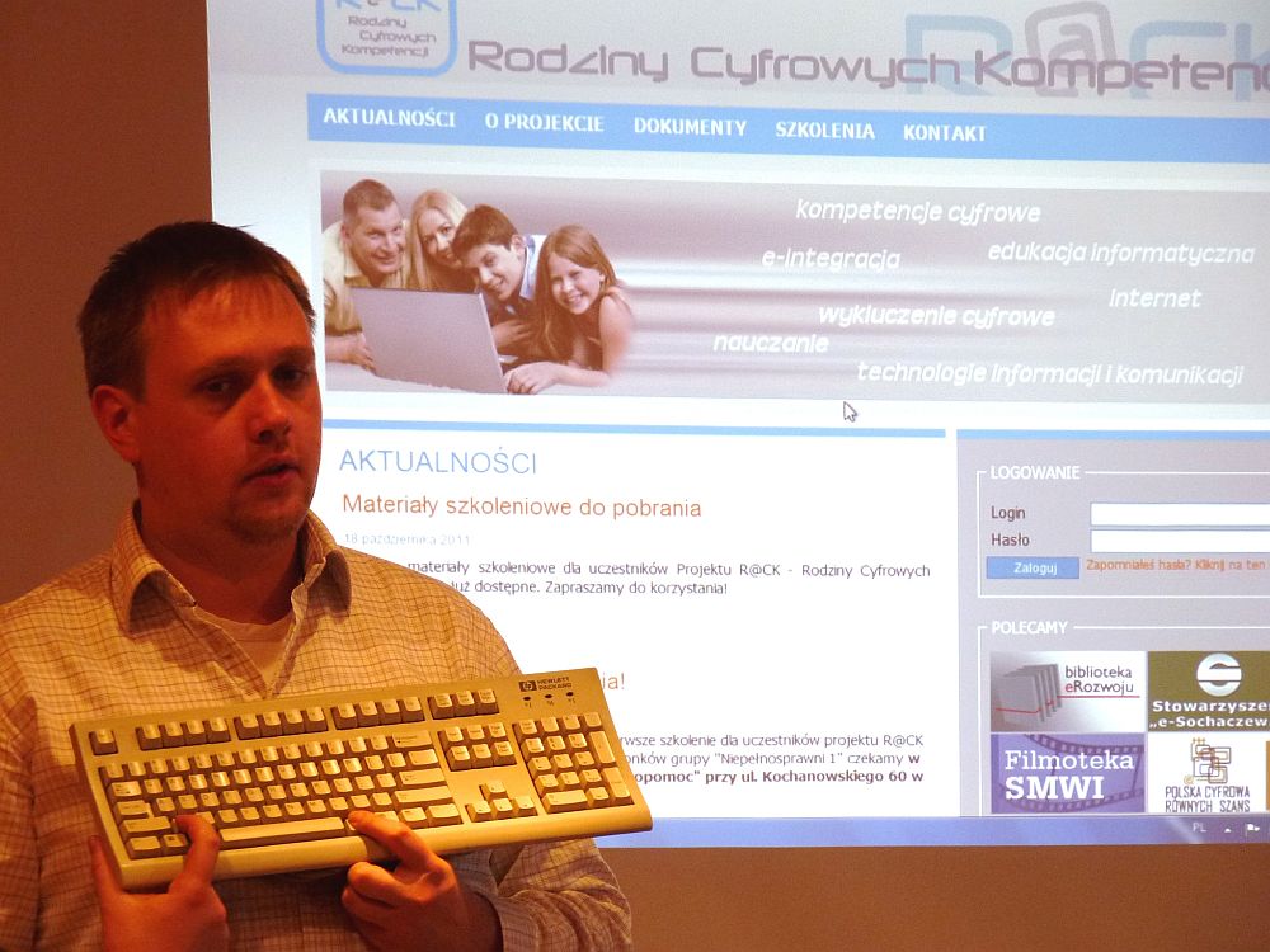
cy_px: 476
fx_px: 7998
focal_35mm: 218
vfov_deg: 6.8
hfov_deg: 9.1
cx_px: 635
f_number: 3.7
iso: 200
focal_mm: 38.8
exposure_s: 1/60
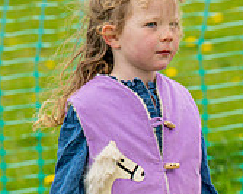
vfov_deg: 3.0
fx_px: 3726
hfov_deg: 3.7
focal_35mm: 519
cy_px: 373
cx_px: 338
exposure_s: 1/2000
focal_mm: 115
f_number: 4.5
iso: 400
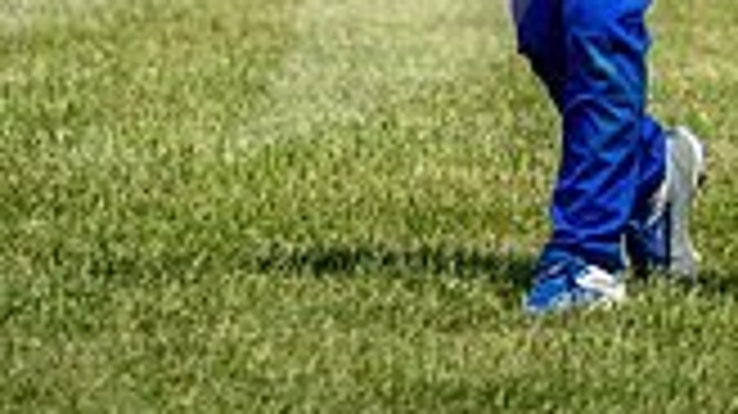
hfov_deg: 1.9
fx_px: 21961
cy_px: -356
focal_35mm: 1123
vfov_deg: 1.1
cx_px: 454
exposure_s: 1/2000
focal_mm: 390
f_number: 5.6
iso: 400
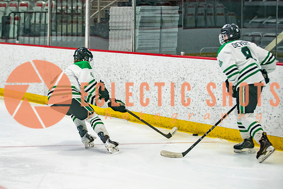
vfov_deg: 10.6
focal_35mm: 129
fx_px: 1018
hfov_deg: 15.8
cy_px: 110
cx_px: 76
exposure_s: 1/640
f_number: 2.8
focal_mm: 88
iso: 800
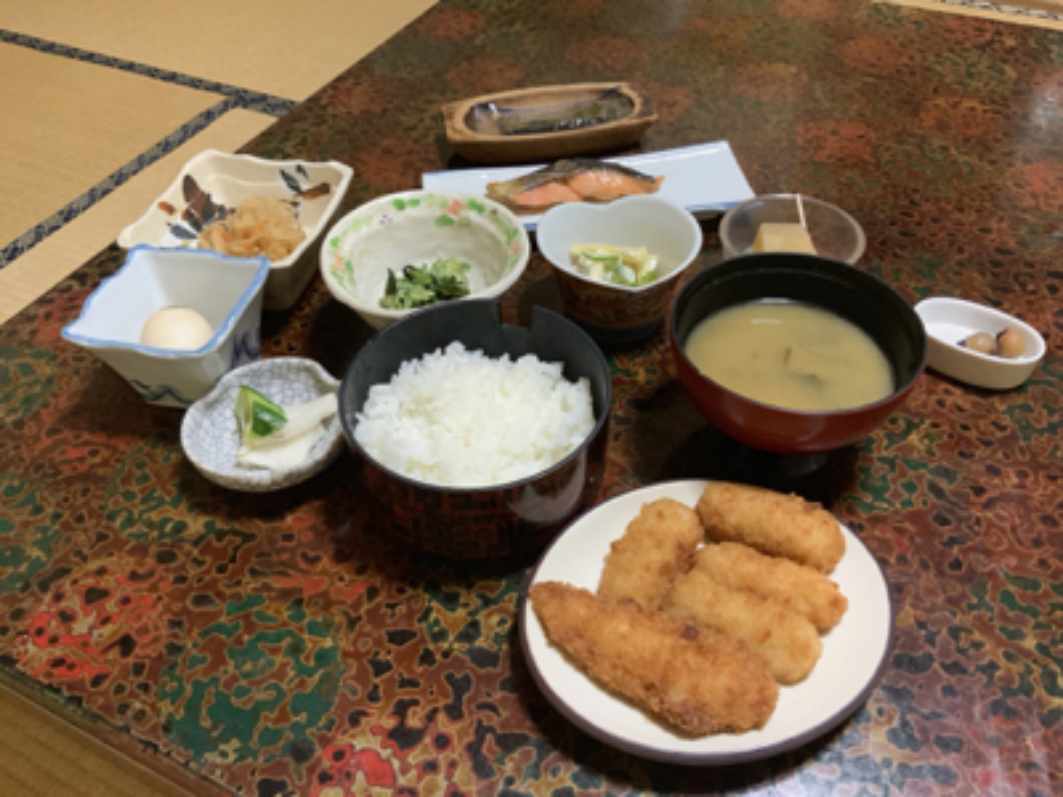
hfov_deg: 61.7
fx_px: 891
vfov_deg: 48.2
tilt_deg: -45.7
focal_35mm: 29
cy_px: 398
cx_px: 532
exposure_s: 1/50
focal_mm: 3
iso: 250
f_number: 1.8
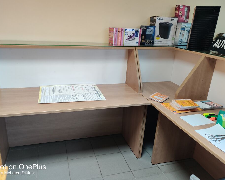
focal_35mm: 29
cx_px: 107
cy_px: 88
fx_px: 193
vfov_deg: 50.0
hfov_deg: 60.4
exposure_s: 1/50
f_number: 1.65
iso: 250
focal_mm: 4.75
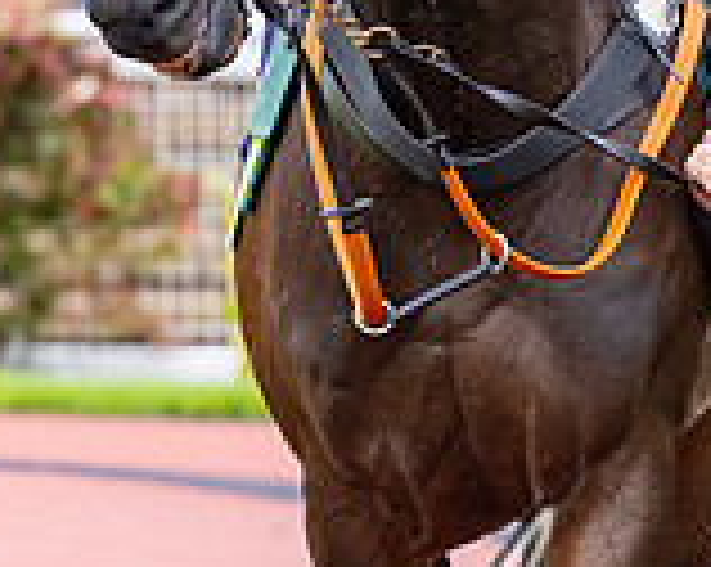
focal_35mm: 824
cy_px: 303
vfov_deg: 1.9
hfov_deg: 2.4
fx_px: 17318
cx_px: 771
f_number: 5
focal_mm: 185
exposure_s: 1/500
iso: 1000
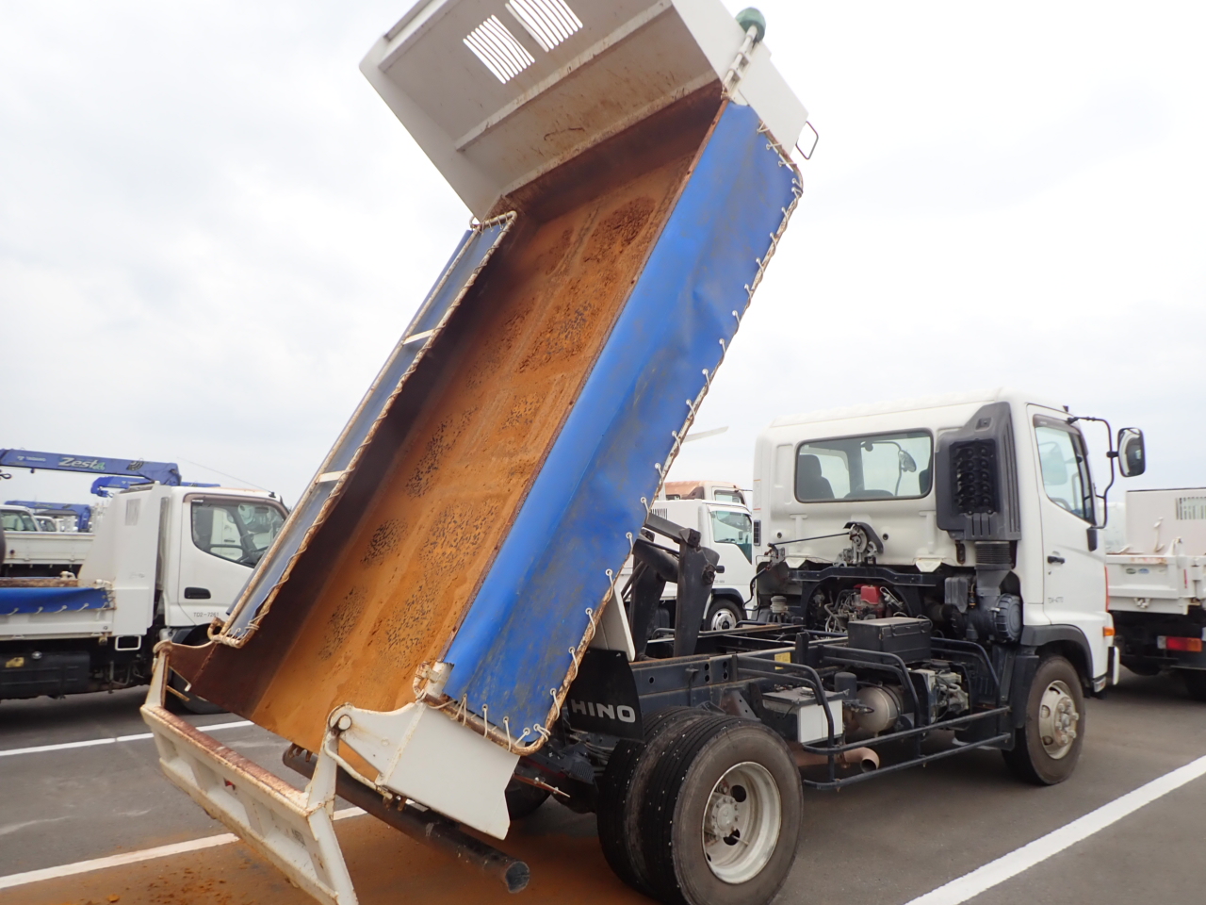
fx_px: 871
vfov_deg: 54.9
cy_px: 452
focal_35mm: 25
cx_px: 603
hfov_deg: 69.4
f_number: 2.8
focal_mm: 4.5
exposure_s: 1/800
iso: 100
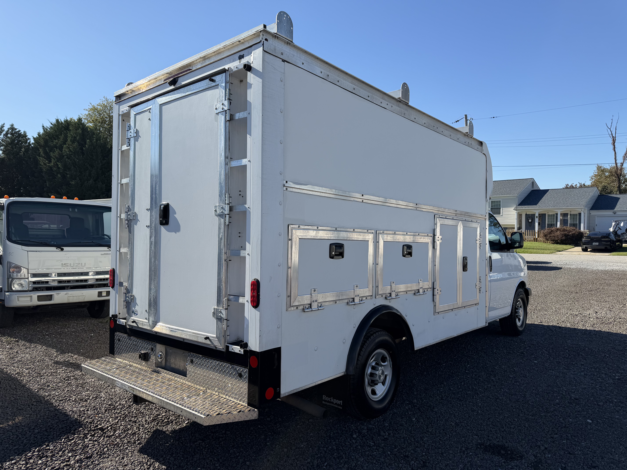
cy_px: 235
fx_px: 435
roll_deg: +0.6
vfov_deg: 56.8
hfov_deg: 71.6
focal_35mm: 24
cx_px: 314
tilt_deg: -1.6
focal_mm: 6.76
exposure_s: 1/3953
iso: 80
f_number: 1.78
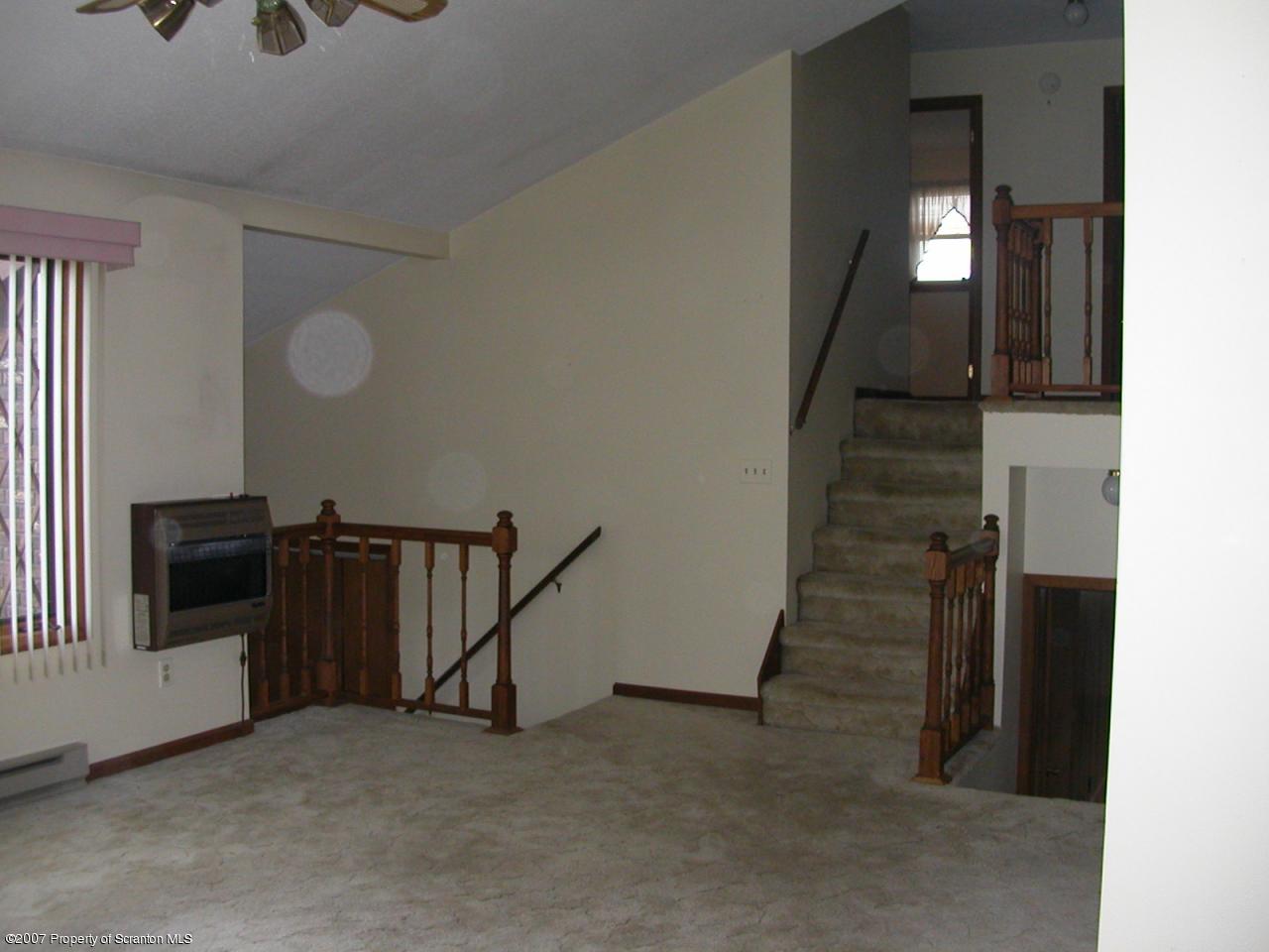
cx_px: 634
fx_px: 1356
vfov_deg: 38.7
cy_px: 476
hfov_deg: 50.1
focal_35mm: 37
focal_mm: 5.6
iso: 200
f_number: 2.7
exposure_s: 1/59.9
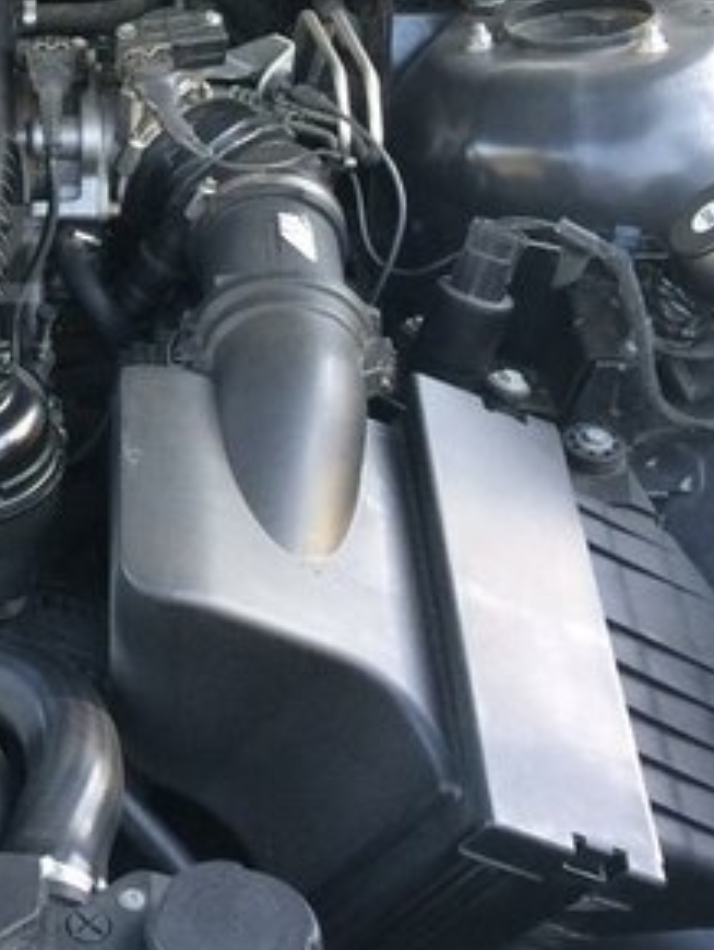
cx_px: -295
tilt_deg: -37.9
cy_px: 254
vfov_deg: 29.0
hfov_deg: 19.9
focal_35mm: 66
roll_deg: +0.1
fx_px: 1812
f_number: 2.2
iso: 40
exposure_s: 1/33
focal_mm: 4.15
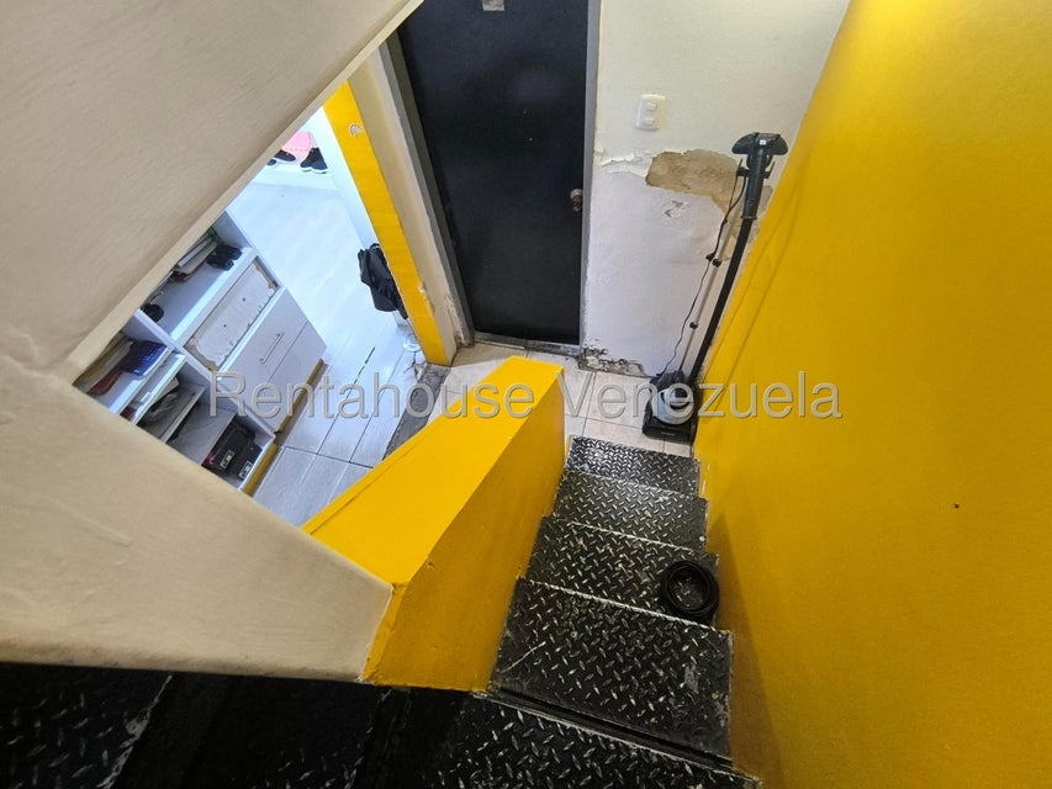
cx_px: 526
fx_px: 486
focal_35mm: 16
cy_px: 394
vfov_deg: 78.1
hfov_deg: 94.5
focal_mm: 1.65
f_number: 2.2
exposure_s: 1/33.3
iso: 320
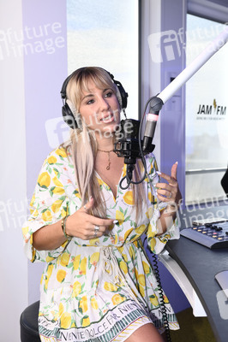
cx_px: 114
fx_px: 428
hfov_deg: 29.8
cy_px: 171
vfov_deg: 43.6
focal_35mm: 45
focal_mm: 45
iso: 1250
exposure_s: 1/200
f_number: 4.5
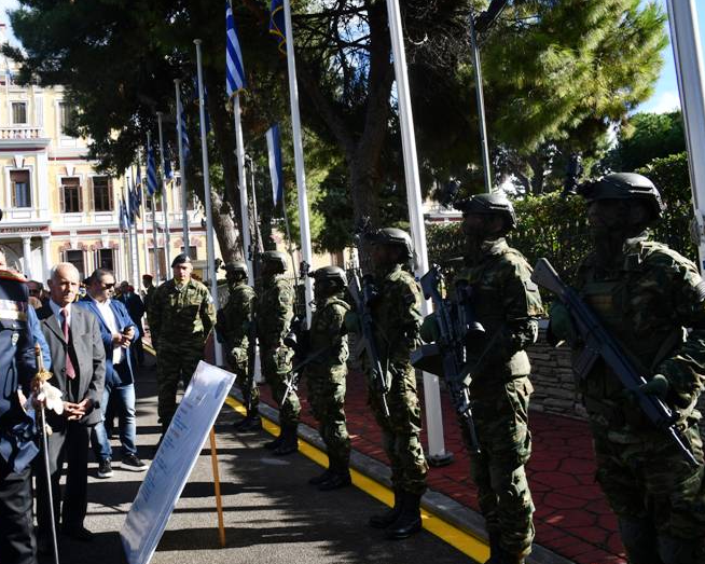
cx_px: 277
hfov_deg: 56.7
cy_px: 281
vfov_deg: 47.1
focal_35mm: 31
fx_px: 647
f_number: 8
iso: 180
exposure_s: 1/250
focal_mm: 18
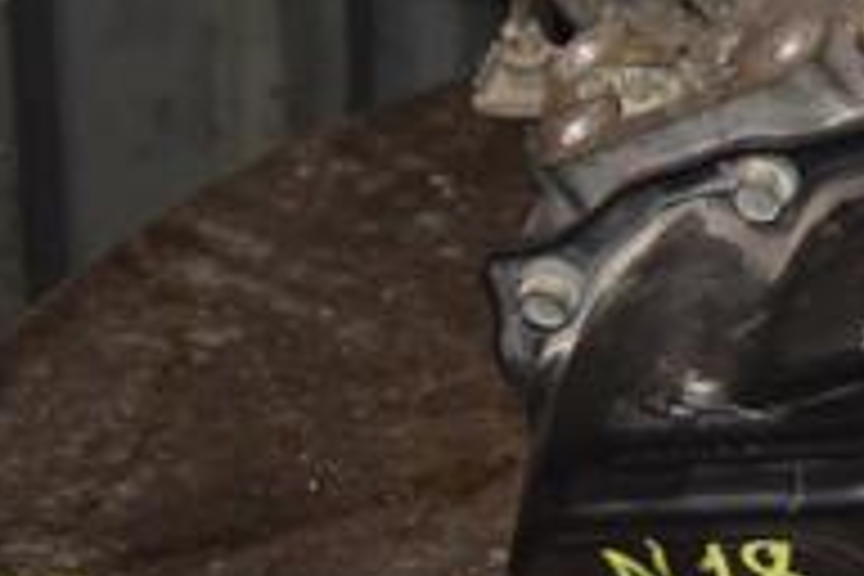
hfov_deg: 15.9
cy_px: -45
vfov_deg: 11.1
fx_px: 2928
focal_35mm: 122
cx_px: 1152
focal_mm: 26
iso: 800
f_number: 5
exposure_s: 1/60
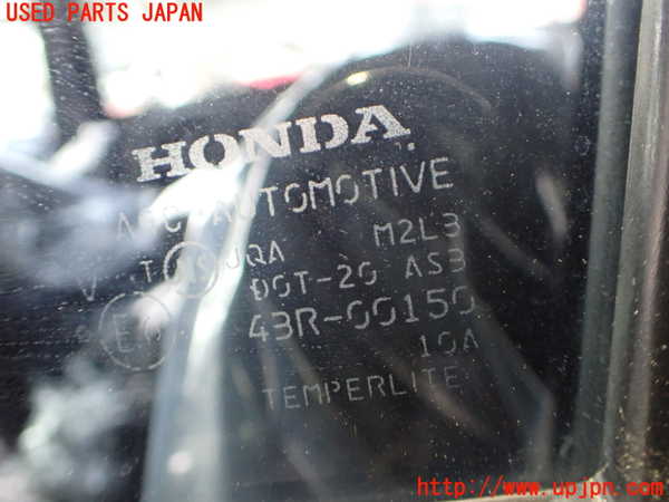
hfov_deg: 60.0
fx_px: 580
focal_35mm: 30
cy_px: 251
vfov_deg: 46.8
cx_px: 334
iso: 800
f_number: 2.3
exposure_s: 1/30
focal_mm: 5.4
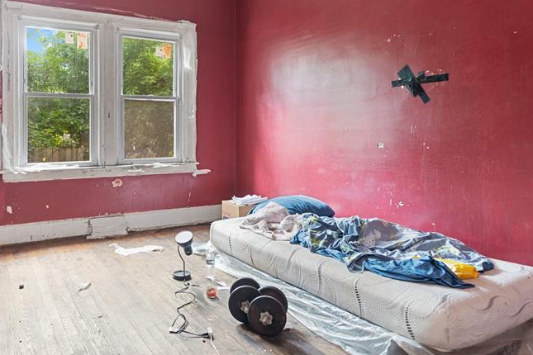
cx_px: 194
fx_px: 400
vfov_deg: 47.6
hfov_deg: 66.2
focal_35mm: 27
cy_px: 139
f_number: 8
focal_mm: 17
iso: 400
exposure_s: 1/1.25
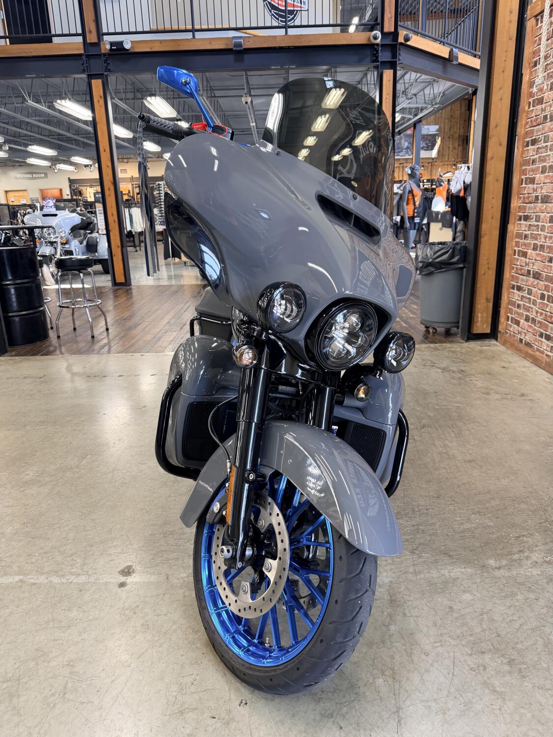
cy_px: 368
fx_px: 511
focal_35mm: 24
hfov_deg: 56.8
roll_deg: +1.7
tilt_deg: -17.5
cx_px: 276
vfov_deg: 71.6
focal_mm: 6.76
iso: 200
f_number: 1.78
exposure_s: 1/60
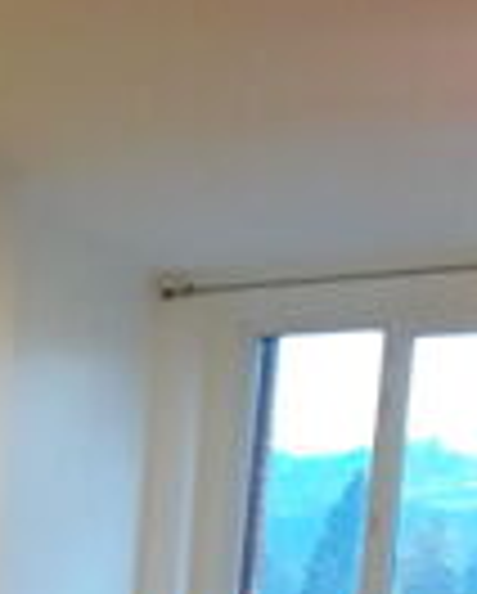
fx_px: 1497
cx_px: -238
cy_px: 902
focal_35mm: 85
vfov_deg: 19.4
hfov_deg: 16.5
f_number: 1.9
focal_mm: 2.91
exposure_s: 1/25
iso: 200
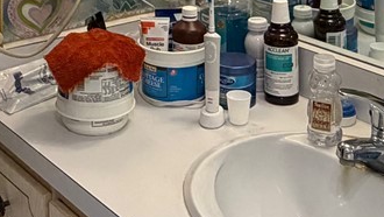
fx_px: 754
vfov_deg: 14.7
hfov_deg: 28.5
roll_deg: +0.5
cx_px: 155
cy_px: -149
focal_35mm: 74
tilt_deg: -4.8
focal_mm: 2.22
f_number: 2.2
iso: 250
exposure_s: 1/120
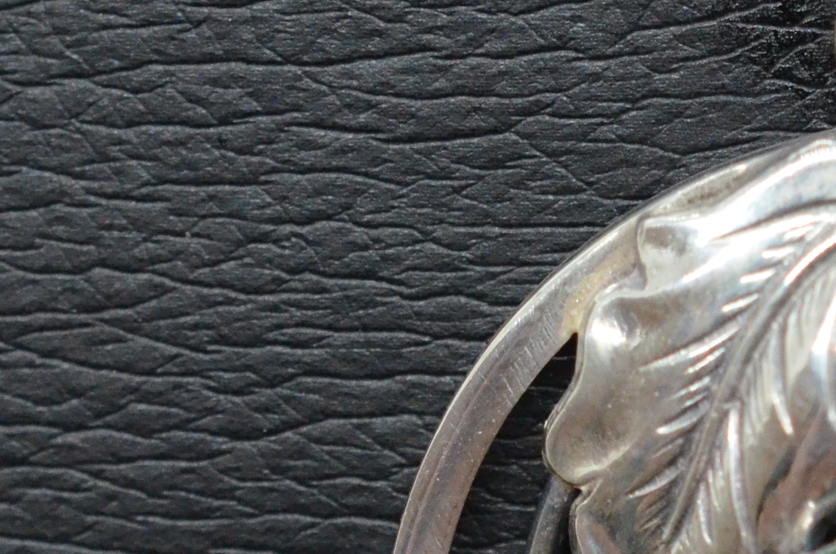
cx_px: 842
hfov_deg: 9.4
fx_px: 5052
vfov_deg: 6.3
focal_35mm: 218
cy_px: 478
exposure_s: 1/640
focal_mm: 40
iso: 2500
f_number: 6.3
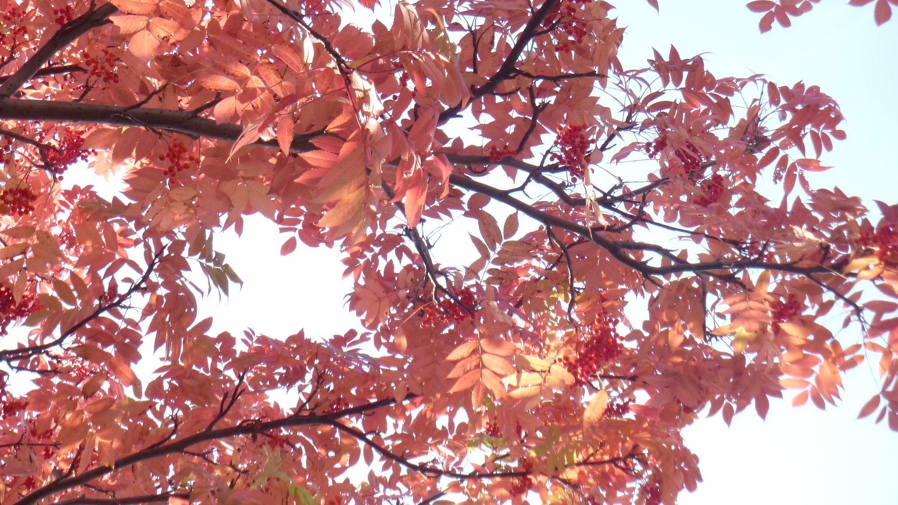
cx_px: 447
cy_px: 321
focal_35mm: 89
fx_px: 2119
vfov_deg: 13.6
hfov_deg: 23.9
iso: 200
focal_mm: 14.5
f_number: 5.3
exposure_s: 1/160
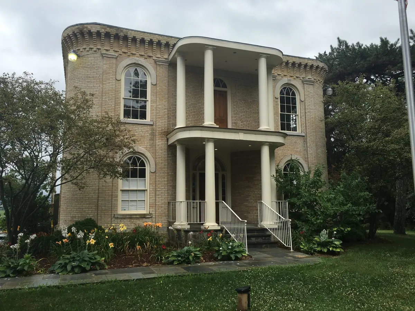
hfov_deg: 61.7
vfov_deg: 48.2
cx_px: 208
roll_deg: +0.2
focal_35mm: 29
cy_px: 156
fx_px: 348
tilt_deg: +8.4
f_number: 2.2
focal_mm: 4.15
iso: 25
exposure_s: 1/699
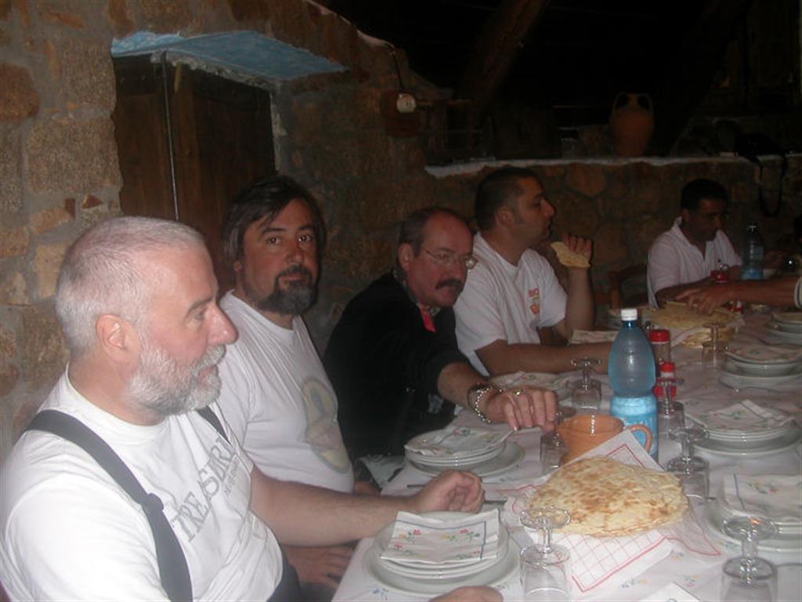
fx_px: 857
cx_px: 401
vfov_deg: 38.7
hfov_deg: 50.1
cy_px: 301
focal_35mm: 37
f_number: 2.7
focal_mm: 5.6
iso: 100
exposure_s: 1/59.9
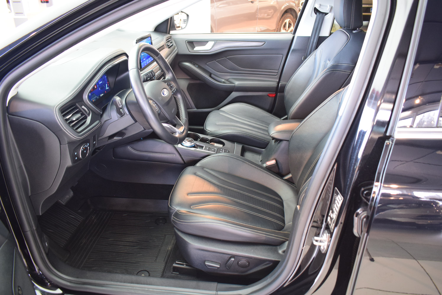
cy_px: 148
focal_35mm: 30
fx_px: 369
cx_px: 221
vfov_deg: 43.7
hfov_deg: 61.9
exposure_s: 1/20
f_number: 3.5
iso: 1600
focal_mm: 20
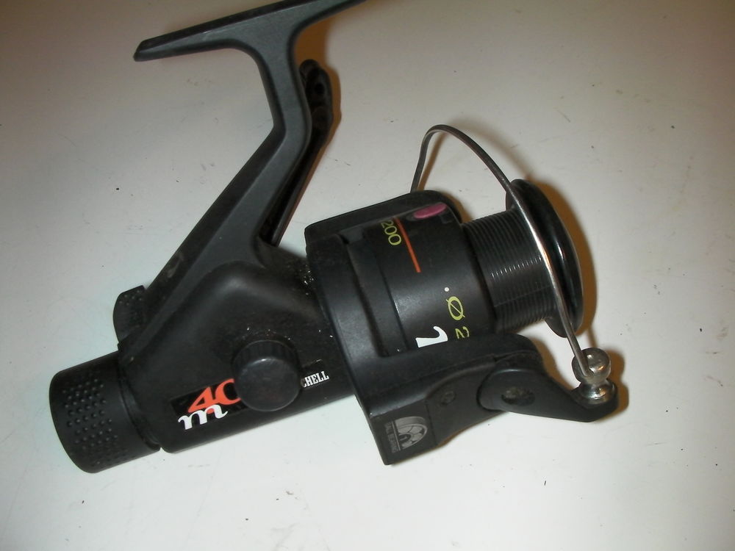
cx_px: 368
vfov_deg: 37.7
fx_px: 807
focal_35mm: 38
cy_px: 276
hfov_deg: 49.0
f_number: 5.6
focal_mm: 6.3
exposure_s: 1/30
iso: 200
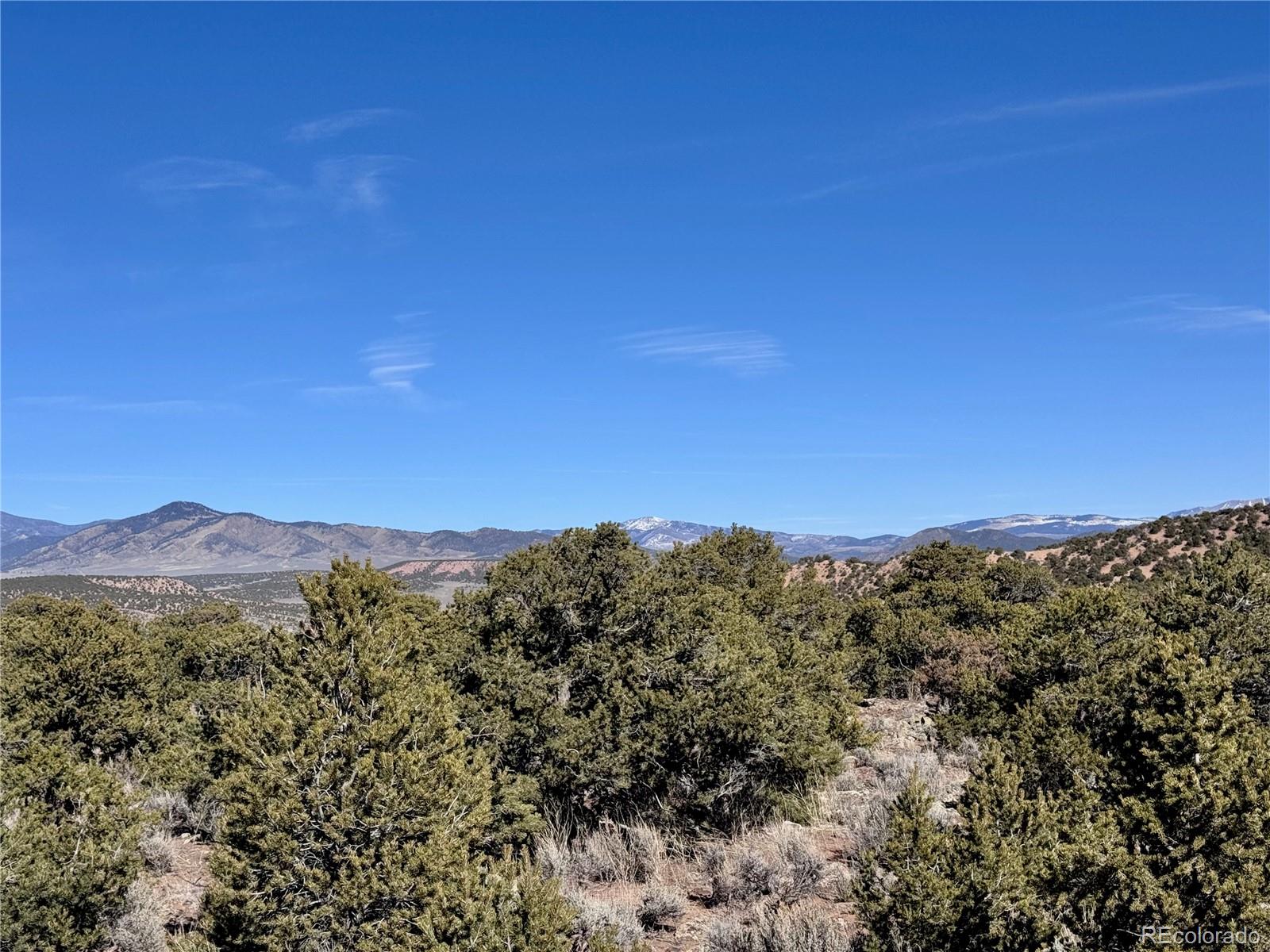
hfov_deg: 39.7
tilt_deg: +1.6
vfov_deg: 30.3
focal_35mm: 48
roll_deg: +1.6
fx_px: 1761
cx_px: 635
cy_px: 476
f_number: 1.78
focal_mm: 6.76
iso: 64
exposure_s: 1/7092
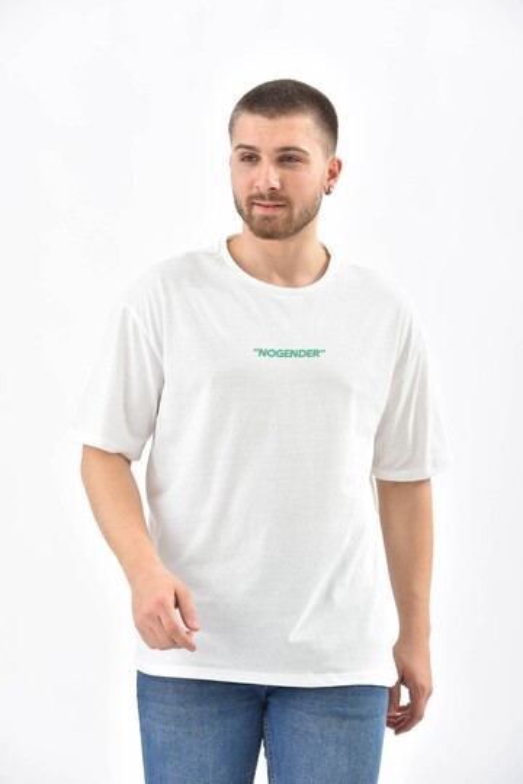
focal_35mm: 116
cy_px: 392
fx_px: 2528
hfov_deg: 11.8
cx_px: 262
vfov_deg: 17.6
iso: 100
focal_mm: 116
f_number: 7.1
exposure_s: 1/160
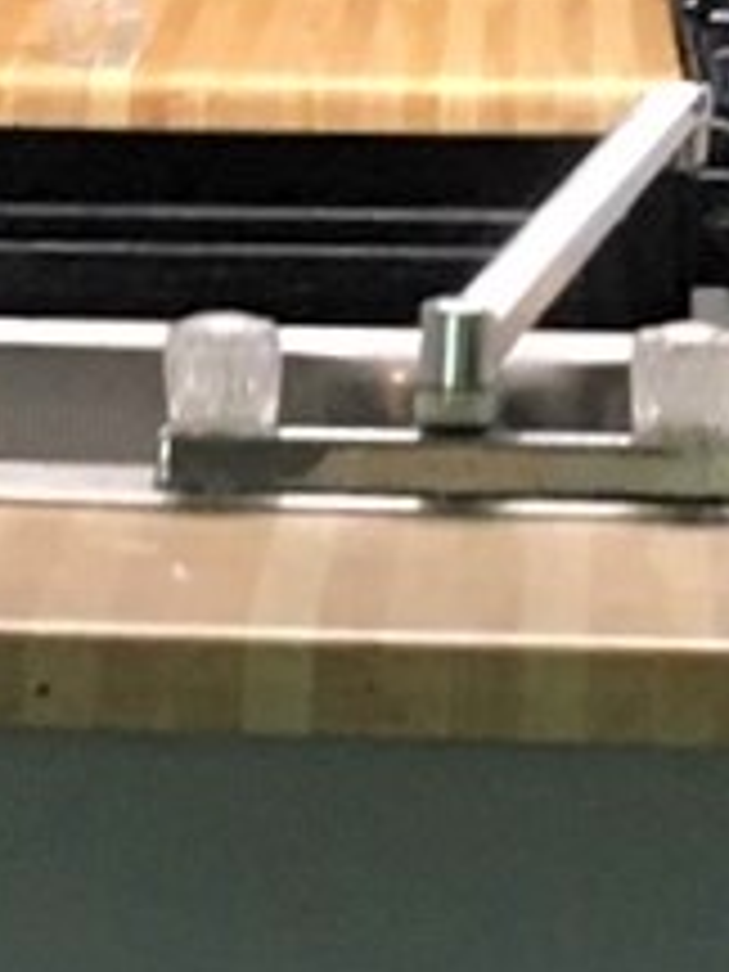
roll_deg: -1.7
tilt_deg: -3.8
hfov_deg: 5.6
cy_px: 92
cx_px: 344
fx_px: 7441
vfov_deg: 7.5
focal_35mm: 265
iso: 100
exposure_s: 1/30
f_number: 2.2
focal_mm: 4.15
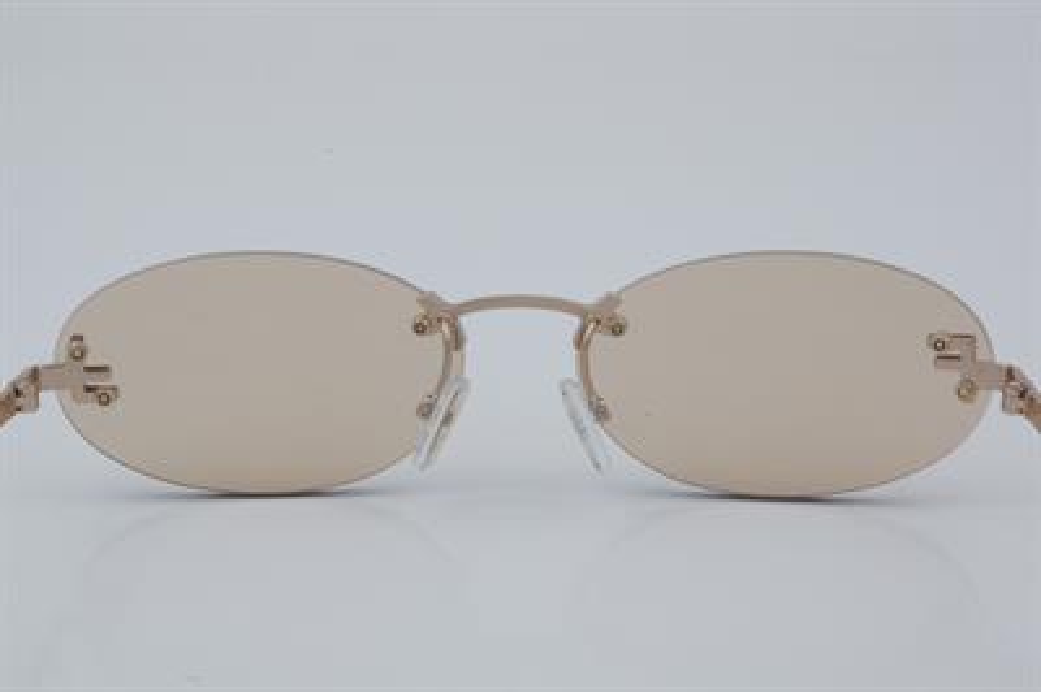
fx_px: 2384
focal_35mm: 82
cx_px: 520
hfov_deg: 24.6
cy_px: 346
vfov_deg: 16.5
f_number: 32
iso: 100
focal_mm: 55
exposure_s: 1/4
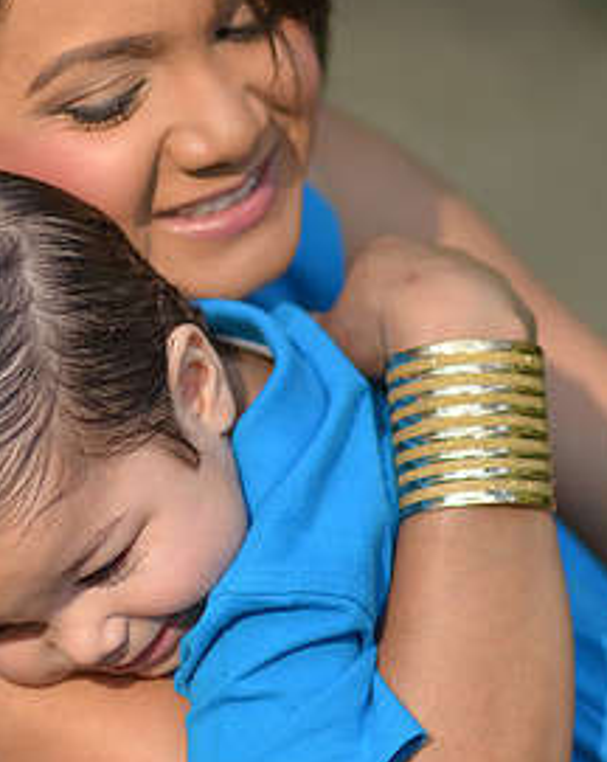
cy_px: 346
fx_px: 5762
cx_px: 90
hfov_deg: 6.0
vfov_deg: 7.6
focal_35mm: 256
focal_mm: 85
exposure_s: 1/4000
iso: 200
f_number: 1.4
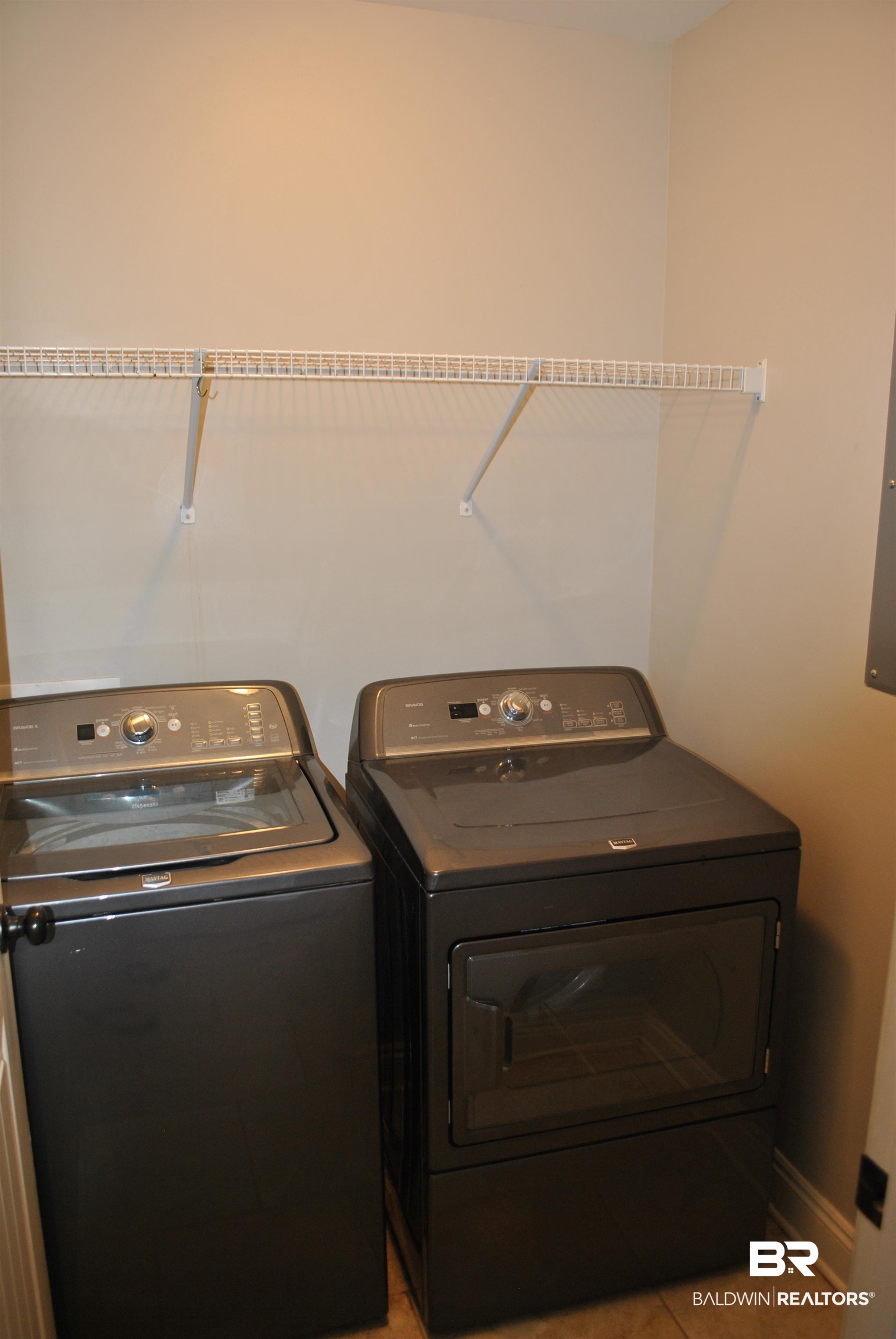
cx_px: 448
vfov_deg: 67.3
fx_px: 1005
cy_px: 670
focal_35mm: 27
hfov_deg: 48.0
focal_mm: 18
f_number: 3.5
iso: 200
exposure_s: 1/60
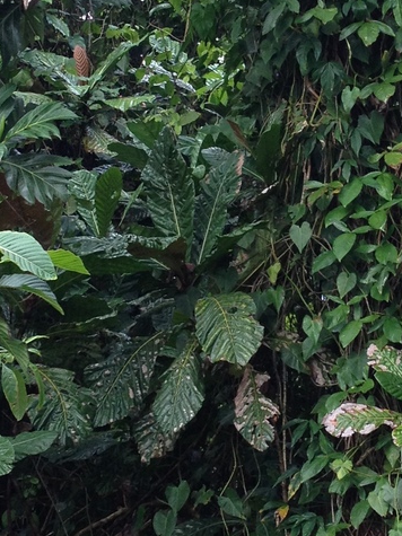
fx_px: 1828
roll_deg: +0.5
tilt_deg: +10.5
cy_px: 185
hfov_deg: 12.5
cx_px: 294
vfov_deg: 16.7
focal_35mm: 118
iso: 64
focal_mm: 4.28
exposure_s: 1/120
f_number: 2.4
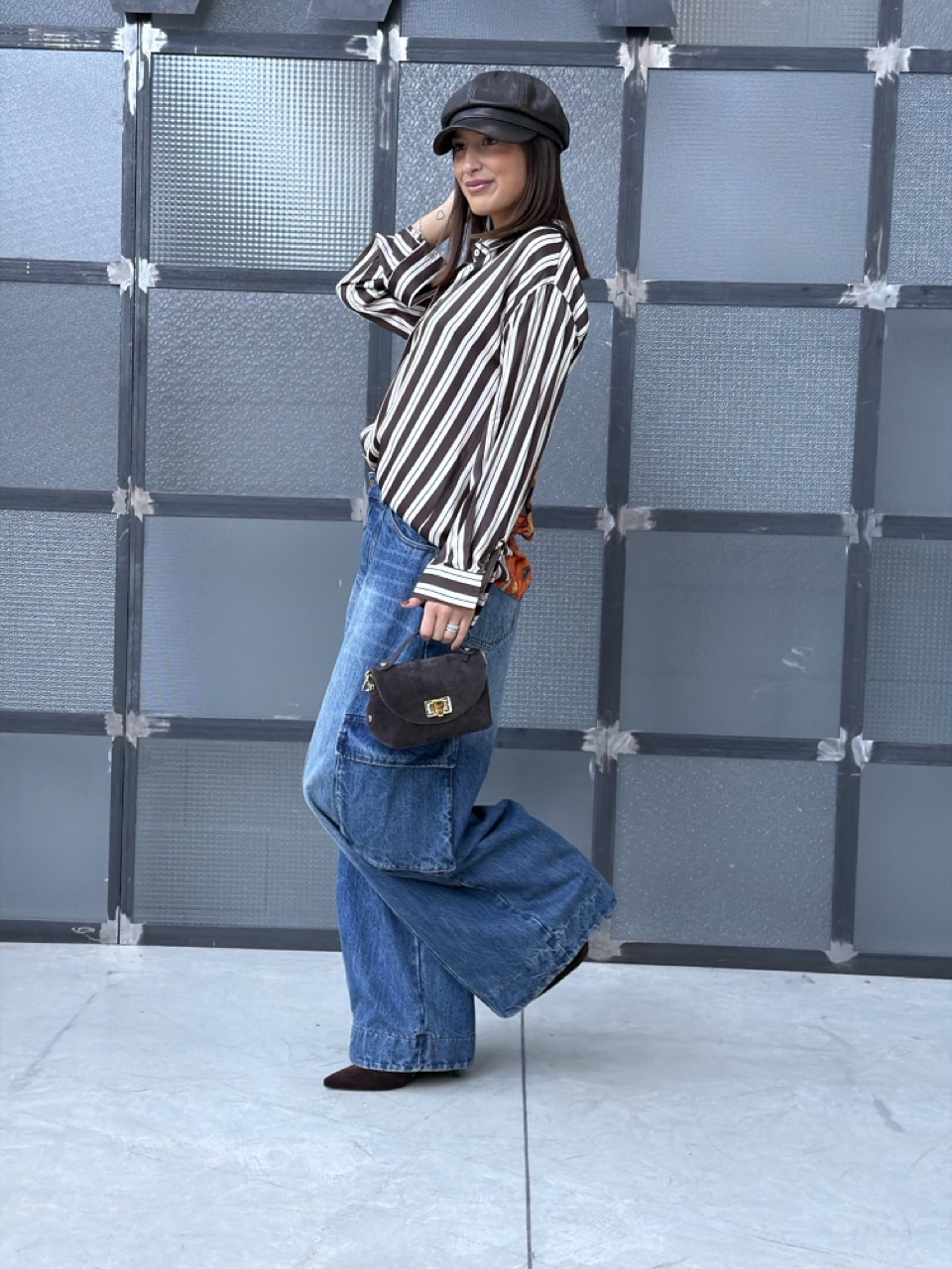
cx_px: 476
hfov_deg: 30.3
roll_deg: -1.9
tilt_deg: -3.4
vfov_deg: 39.7
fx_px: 1760
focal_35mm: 48
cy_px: 634
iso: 500
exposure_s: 1/121
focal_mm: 6.76
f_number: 1.78
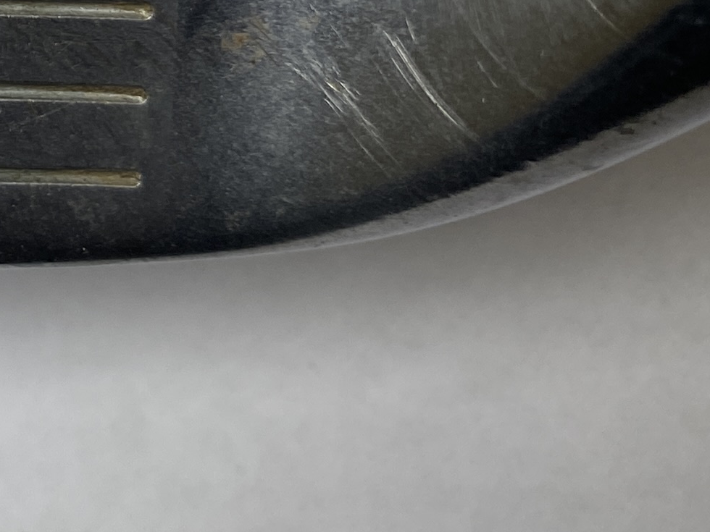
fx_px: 2195
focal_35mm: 107
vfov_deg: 13.0
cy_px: -285
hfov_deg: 16.2
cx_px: -470
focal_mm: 4.25
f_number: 1.8
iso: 32
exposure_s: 1/232
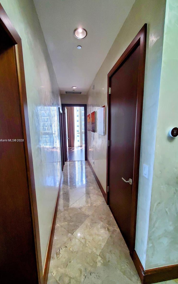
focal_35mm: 14
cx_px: 88
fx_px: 109
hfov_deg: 78.6
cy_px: 141
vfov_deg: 105.3
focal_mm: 1.8
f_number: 2.2
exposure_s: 1/60
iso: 250
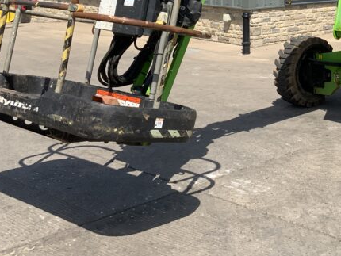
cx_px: 307
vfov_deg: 20.8
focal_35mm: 69
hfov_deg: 27.2
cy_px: 13
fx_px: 680
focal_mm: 3
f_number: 1.8
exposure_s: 1/1984
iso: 16
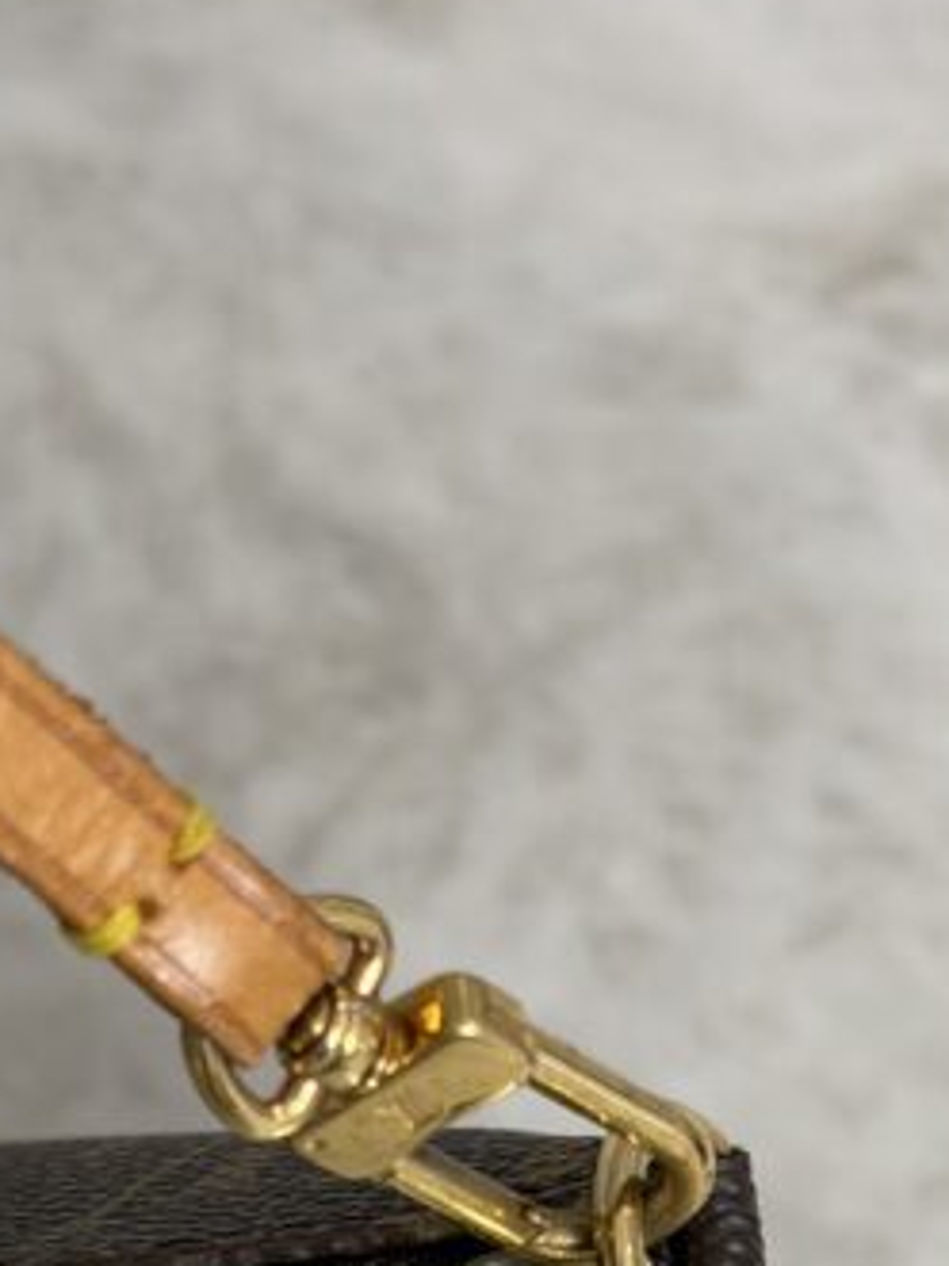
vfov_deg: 16.5
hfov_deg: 12.8
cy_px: 1354
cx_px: 490
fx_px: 4243
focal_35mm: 116
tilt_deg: -57.9
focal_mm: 6.76
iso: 50
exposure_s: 1/60
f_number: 1.78
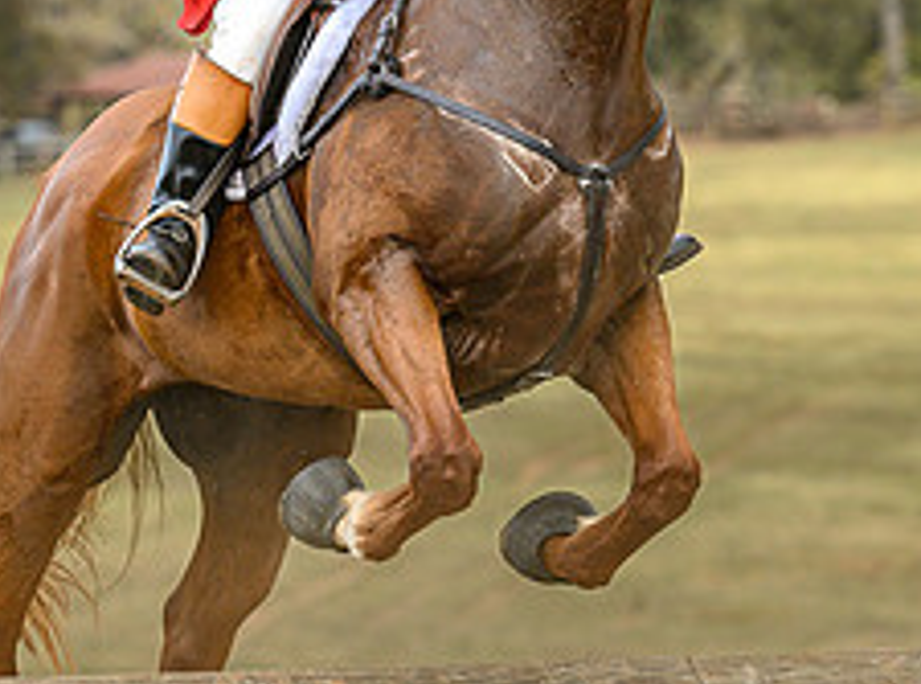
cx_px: 435
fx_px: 11160
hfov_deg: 4.7
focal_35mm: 421
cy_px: 170
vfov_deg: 3.5
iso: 400
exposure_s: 1/1000
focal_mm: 140
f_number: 3.5
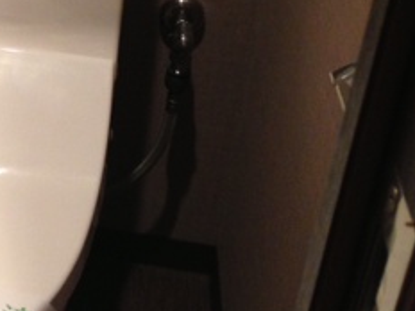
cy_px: 46
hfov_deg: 19.8
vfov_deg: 16.1
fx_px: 1091
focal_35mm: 91
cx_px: -127
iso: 200
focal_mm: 4.13
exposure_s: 1/20
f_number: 2.4
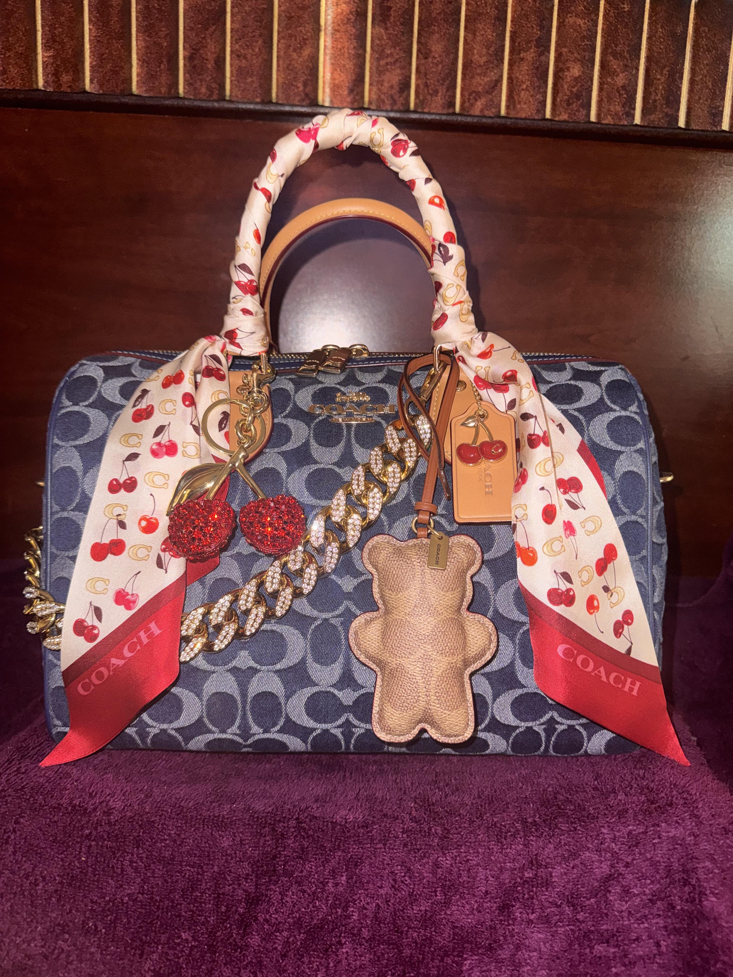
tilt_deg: -11.4
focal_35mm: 24
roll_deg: -2.6
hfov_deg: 56.8
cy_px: 488
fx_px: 678
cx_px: 366
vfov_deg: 71.6
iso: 64
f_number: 1.78
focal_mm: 6.76
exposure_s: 1/4
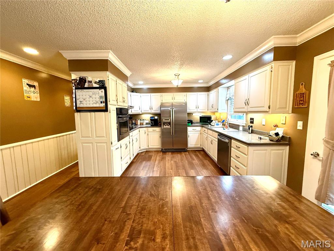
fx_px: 135
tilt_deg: -5.4
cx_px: 167
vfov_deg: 85.7
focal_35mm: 14
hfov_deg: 102.1
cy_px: 126
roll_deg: +1.1
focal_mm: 2.22
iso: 320
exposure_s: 1/60
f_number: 2.2
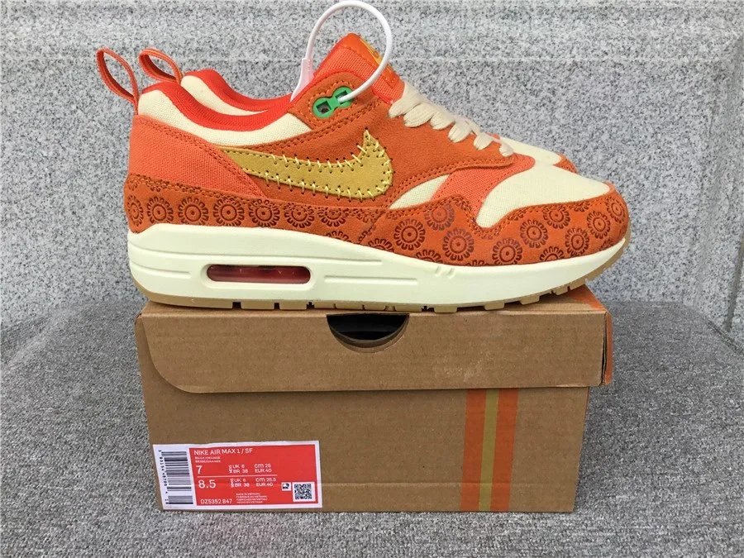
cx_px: 372
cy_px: 279
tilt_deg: -19.8
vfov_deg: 45.4
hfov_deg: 58.4
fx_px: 666
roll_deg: +0.5
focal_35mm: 31
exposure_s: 1/100
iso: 32
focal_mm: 3.3
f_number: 2.4
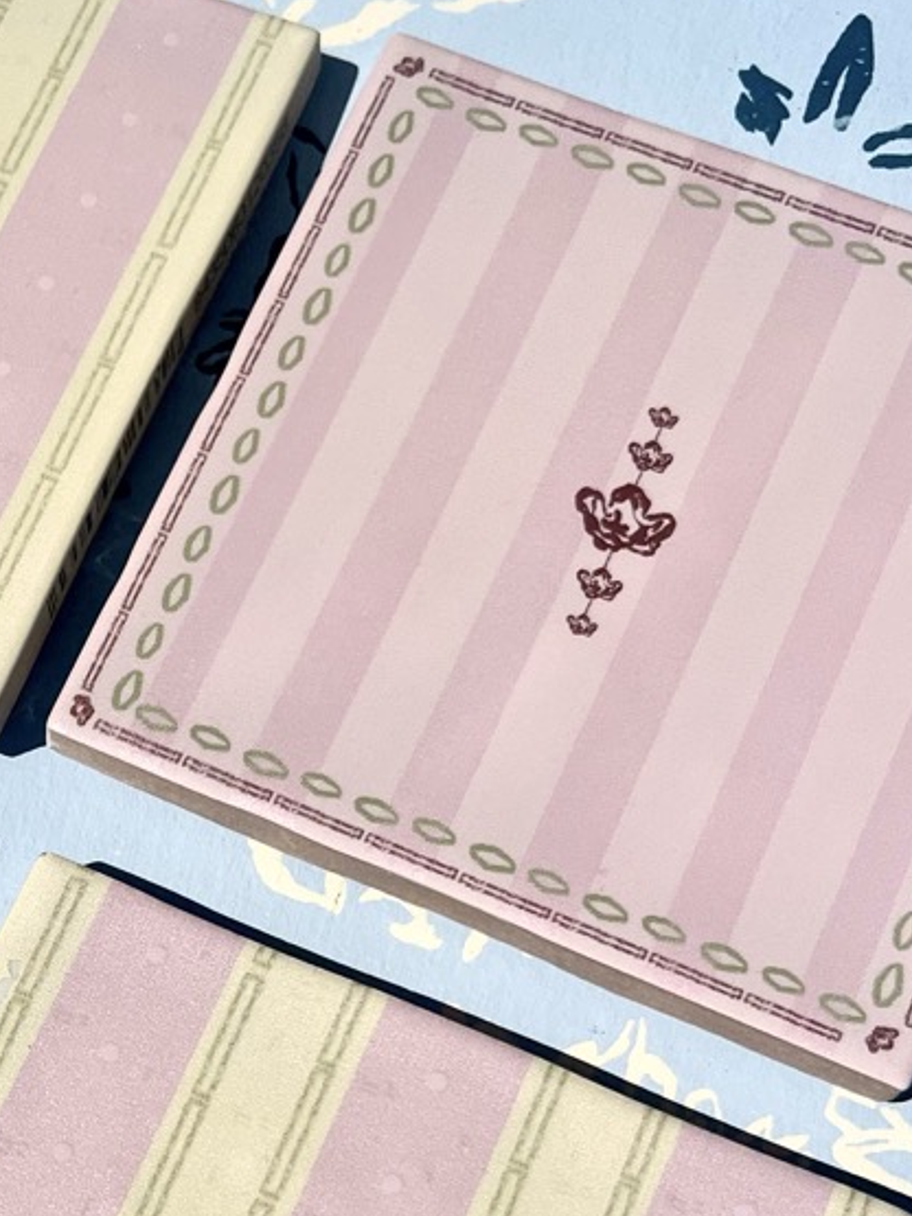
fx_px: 2109
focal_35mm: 60
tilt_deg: -73.4
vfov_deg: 31.5
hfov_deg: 23.1
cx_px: -61
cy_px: 951
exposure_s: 1/15152
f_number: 1.6
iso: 50
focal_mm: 5.1
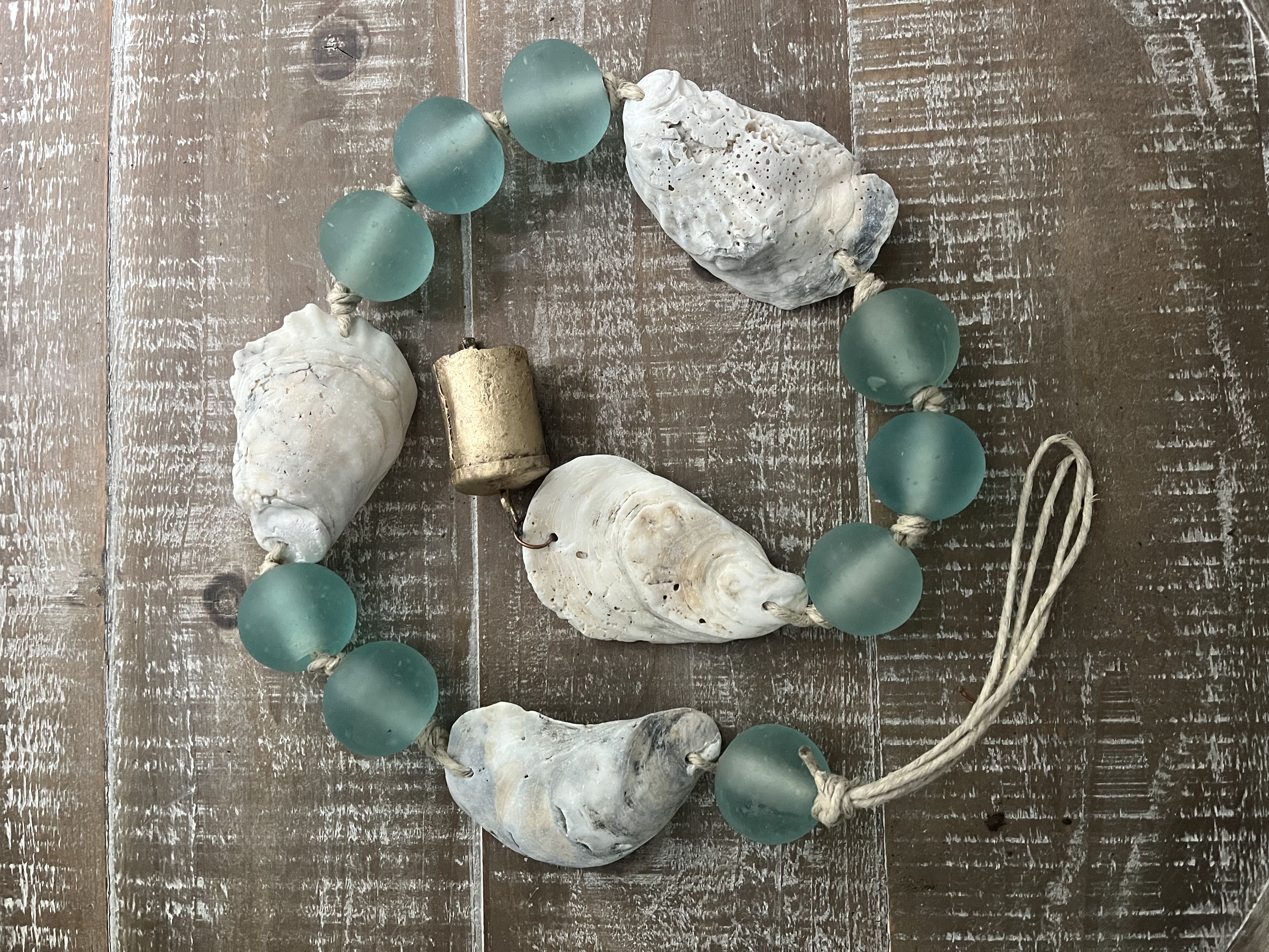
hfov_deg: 67.3
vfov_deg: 53.1
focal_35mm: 26
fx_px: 953
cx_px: 634
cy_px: 476
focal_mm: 5.1
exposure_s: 1/53
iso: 500
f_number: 1.6
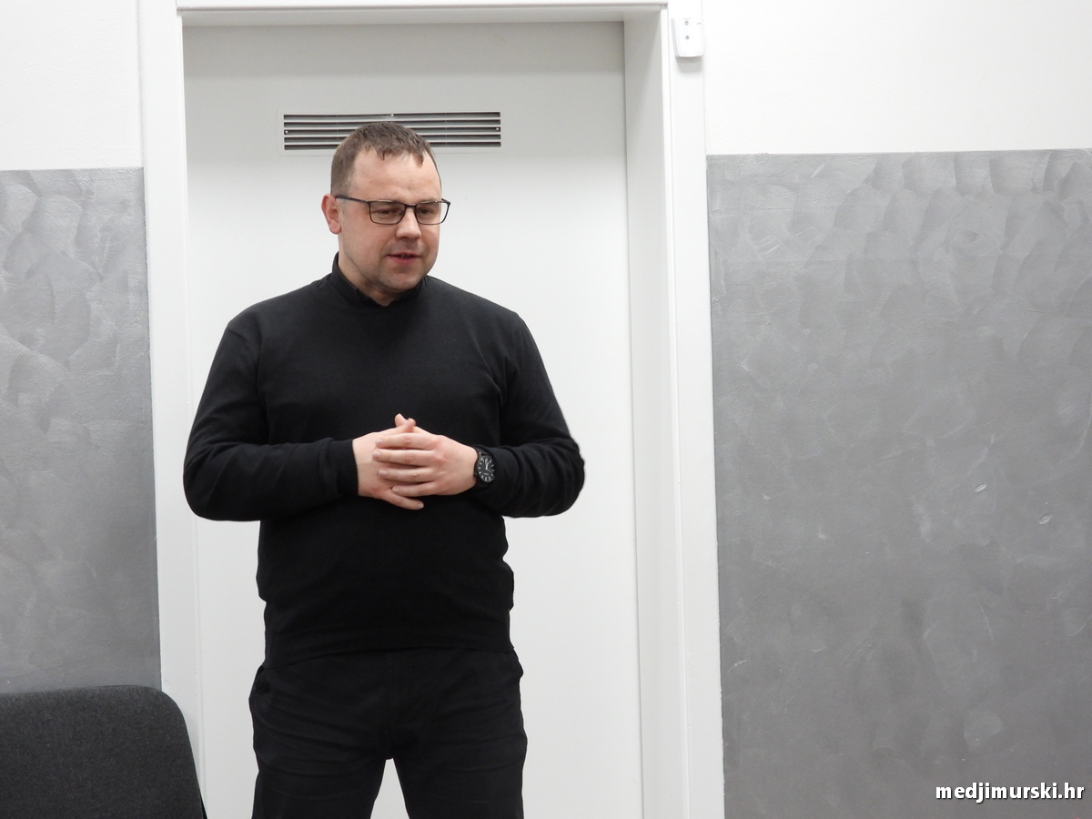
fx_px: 3628
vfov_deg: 12.9
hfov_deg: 17.1
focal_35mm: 115
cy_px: 410
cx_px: 546
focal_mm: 20.7
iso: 400
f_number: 4
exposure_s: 1/30
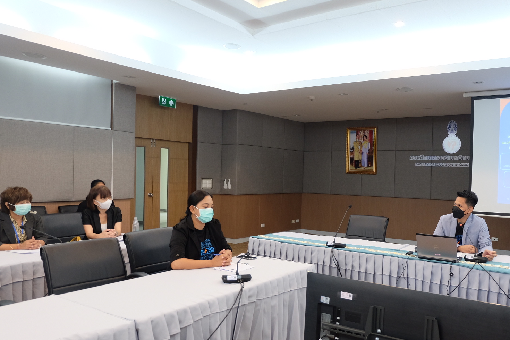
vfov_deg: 44.9
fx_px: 411
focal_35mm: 29
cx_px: 305
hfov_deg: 63.1
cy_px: 188
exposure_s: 1/58
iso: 800
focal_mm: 16
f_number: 3.5
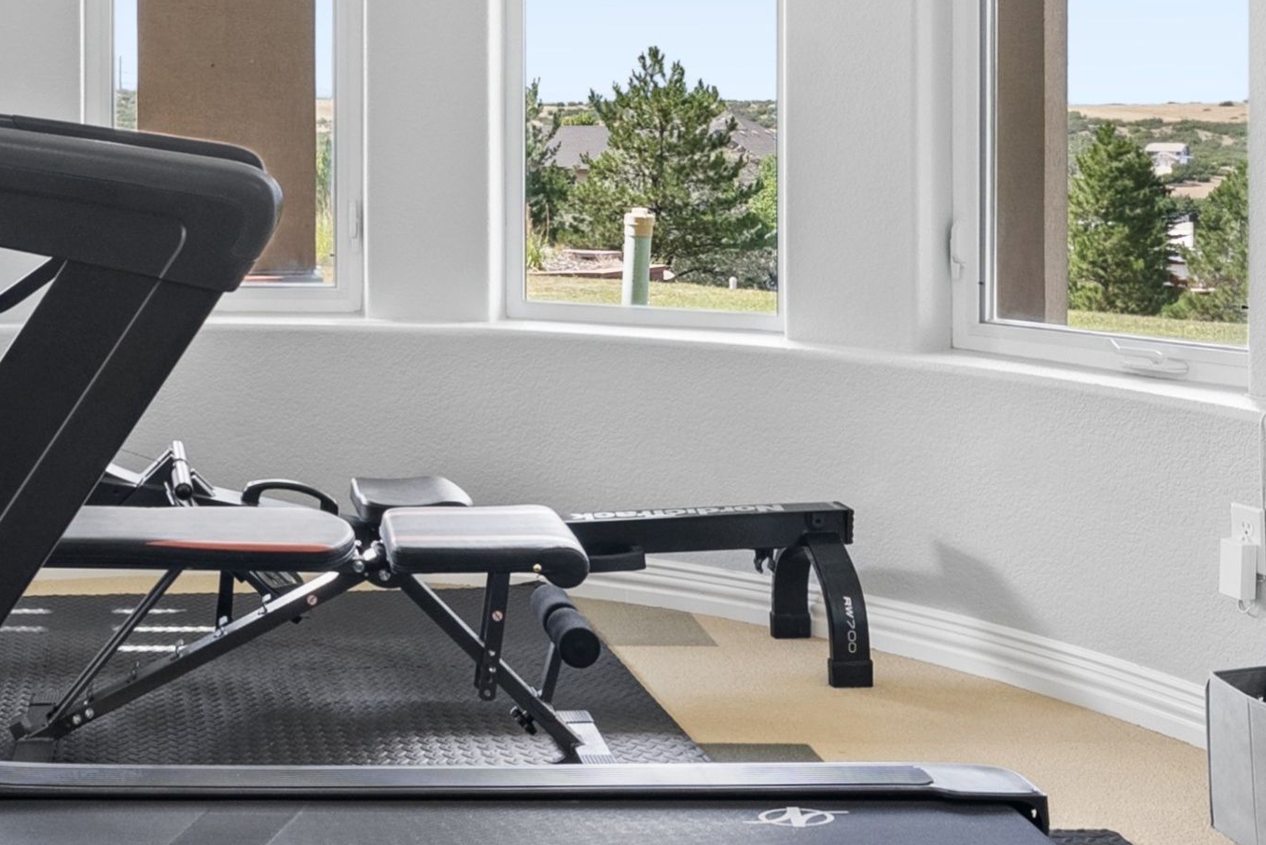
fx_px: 1759
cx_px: 206
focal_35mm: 50
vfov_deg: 26.4
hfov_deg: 37.8
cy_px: 136
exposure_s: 1/40
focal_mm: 16
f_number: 8
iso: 800
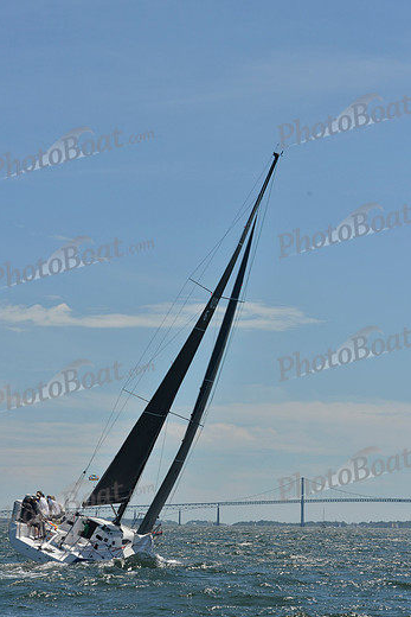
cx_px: 216
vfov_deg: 19.3
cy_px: 306
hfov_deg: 12.9
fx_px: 1814
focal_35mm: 106
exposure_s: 1/1250
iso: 280
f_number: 11
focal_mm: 95
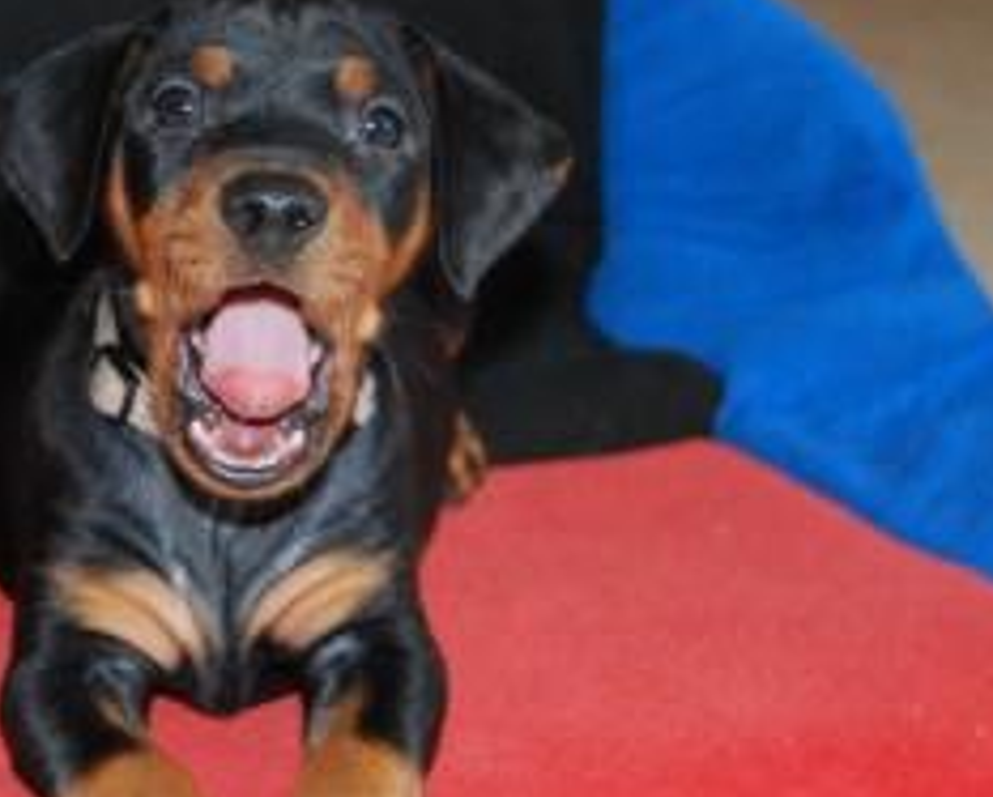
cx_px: 98
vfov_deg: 13.4
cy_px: 260
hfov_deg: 16.5
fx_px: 3384
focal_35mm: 115
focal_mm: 38
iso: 200
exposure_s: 1/60
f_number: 4.8
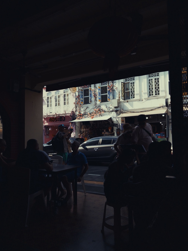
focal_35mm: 26
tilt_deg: +3.6
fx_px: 188
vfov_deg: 67.3
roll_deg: +0.9
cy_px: 126
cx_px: 94
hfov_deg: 53.1
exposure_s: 1/2865
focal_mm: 5.96
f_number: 1.6
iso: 50
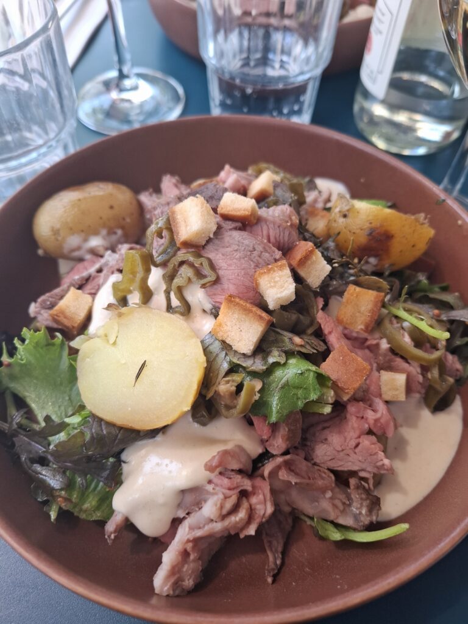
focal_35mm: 23
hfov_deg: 58.9
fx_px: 415
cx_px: 234
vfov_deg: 73.9
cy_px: 312
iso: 50
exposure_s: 1/100
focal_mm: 5.54
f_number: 1.8
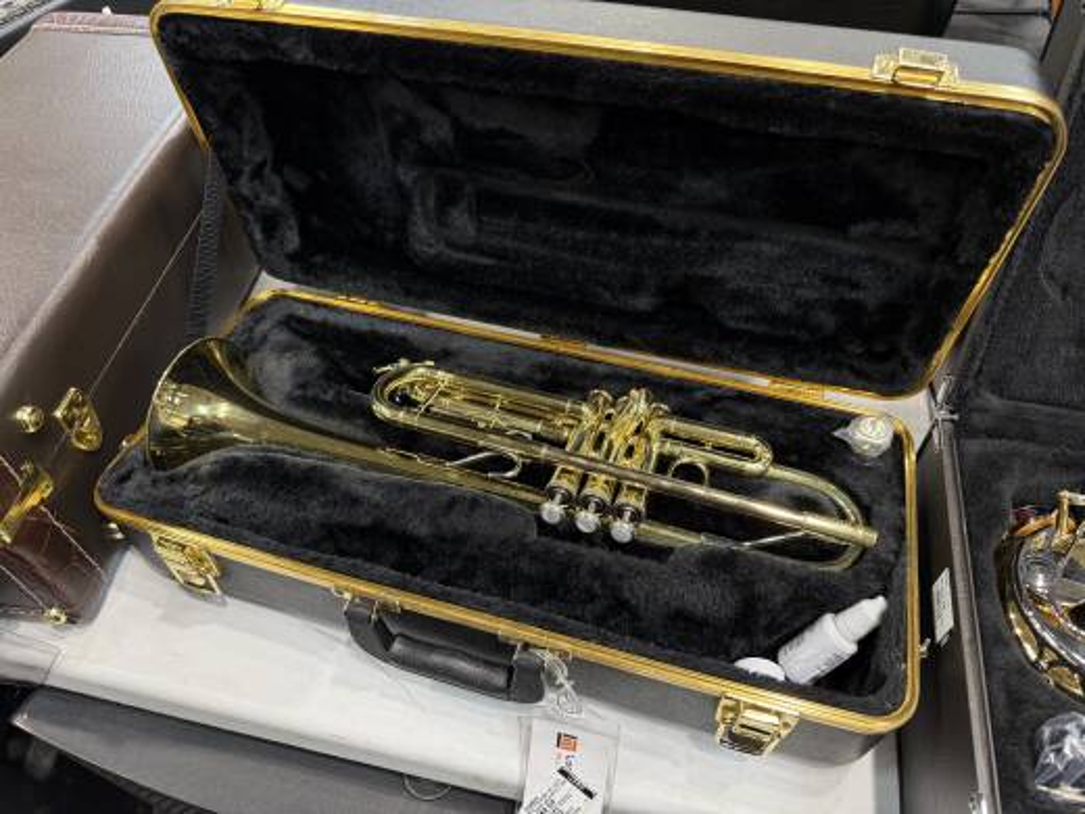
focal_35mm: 24
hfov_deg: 71.6
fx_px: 752
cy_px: 407
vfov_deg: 56.8
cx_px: 542
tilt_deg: -50.2
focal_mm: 6.76
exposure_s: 1/60
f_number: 1.78
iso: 160
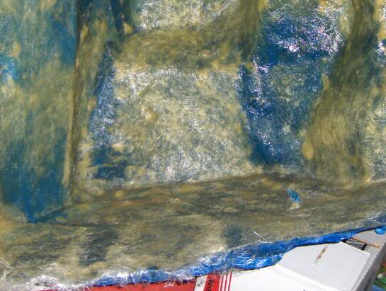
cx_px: 253
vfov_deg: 20.1
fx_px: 804
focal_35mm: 72
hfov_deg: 26.8
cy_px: 27
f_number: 2.8
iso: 100
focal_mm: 8
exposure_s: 1/60
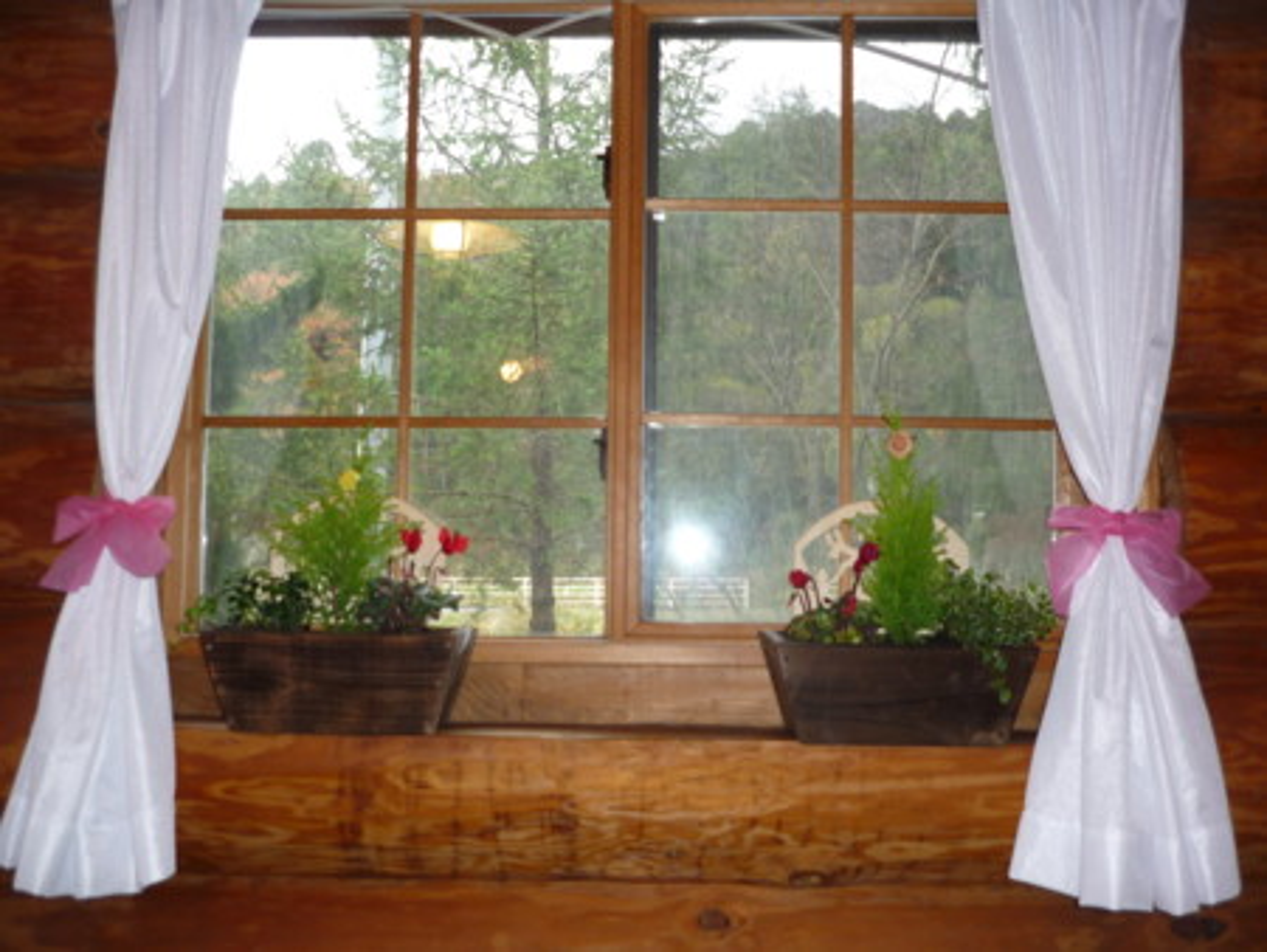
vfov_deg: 43.0
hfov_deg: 55.3
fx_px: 1208
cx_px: 634
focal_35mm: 33
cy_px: 476
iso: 100
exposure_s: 1/30
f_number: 2.8
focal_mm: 5.5
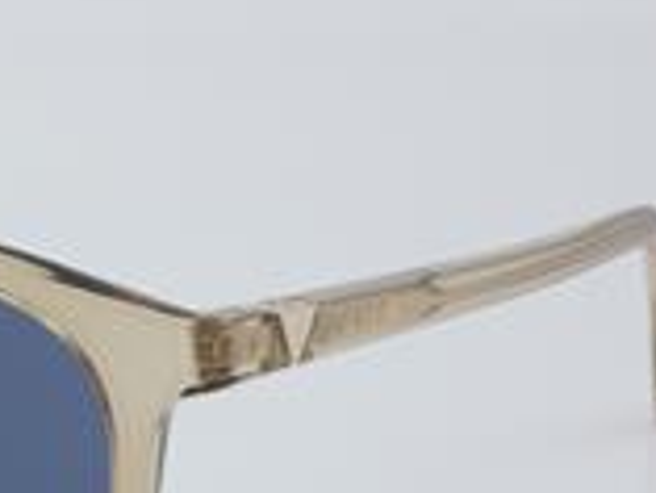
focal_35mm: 202
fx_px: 3835
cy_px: 422
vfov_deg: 7.3
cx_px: -121
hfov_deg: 9.6
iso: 100
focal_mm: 55
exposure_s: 1/4
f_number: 32
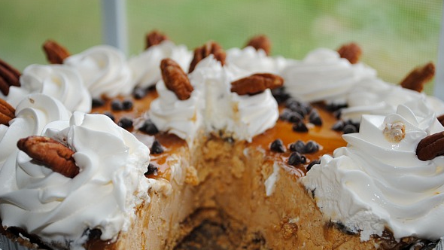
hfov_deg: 32.8
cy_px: 149
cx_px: 223
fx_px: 754
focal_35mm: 64
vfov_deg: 18.8
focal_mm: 40
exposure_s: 1/60
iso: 140
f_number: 5.3
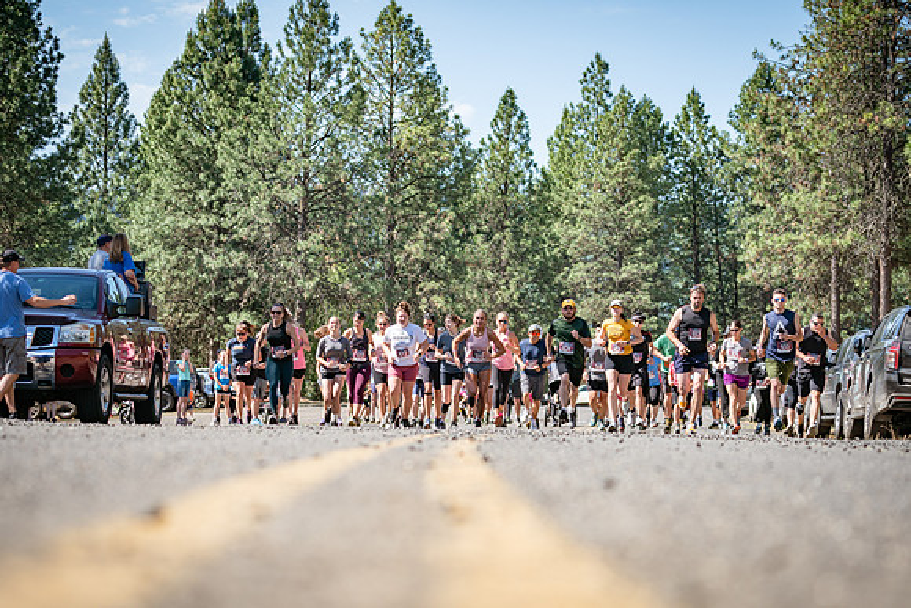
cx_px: 447
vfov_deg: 15.2
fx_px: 2277
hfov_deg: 22.6
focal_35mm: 90
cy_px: 370
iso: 100
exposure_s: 1/500
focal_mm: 74
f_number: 4
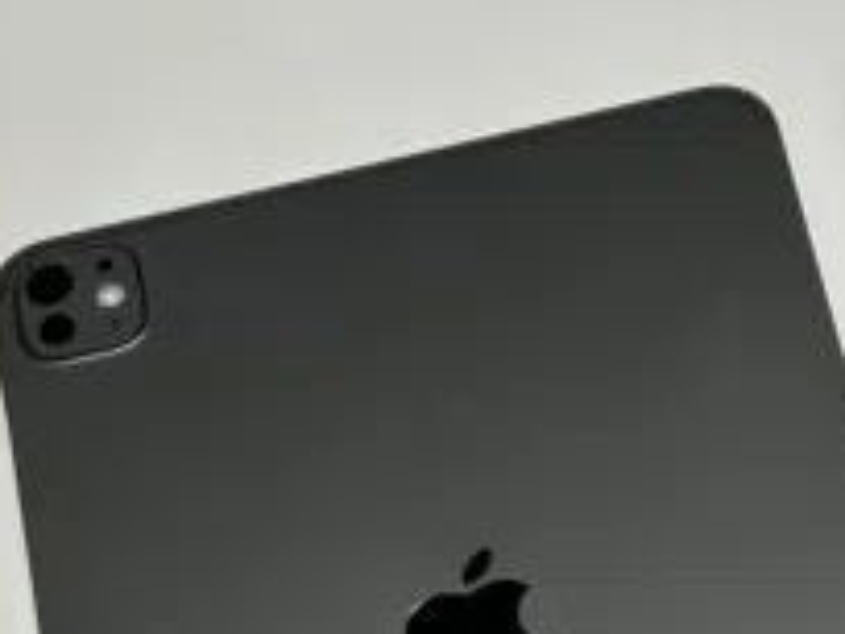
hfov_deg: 13.1
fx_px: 3686
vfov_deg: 9.7
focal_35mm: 151
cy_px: 754
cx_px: 501
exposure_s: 1/100
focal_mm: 9
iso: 64
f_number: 2.8
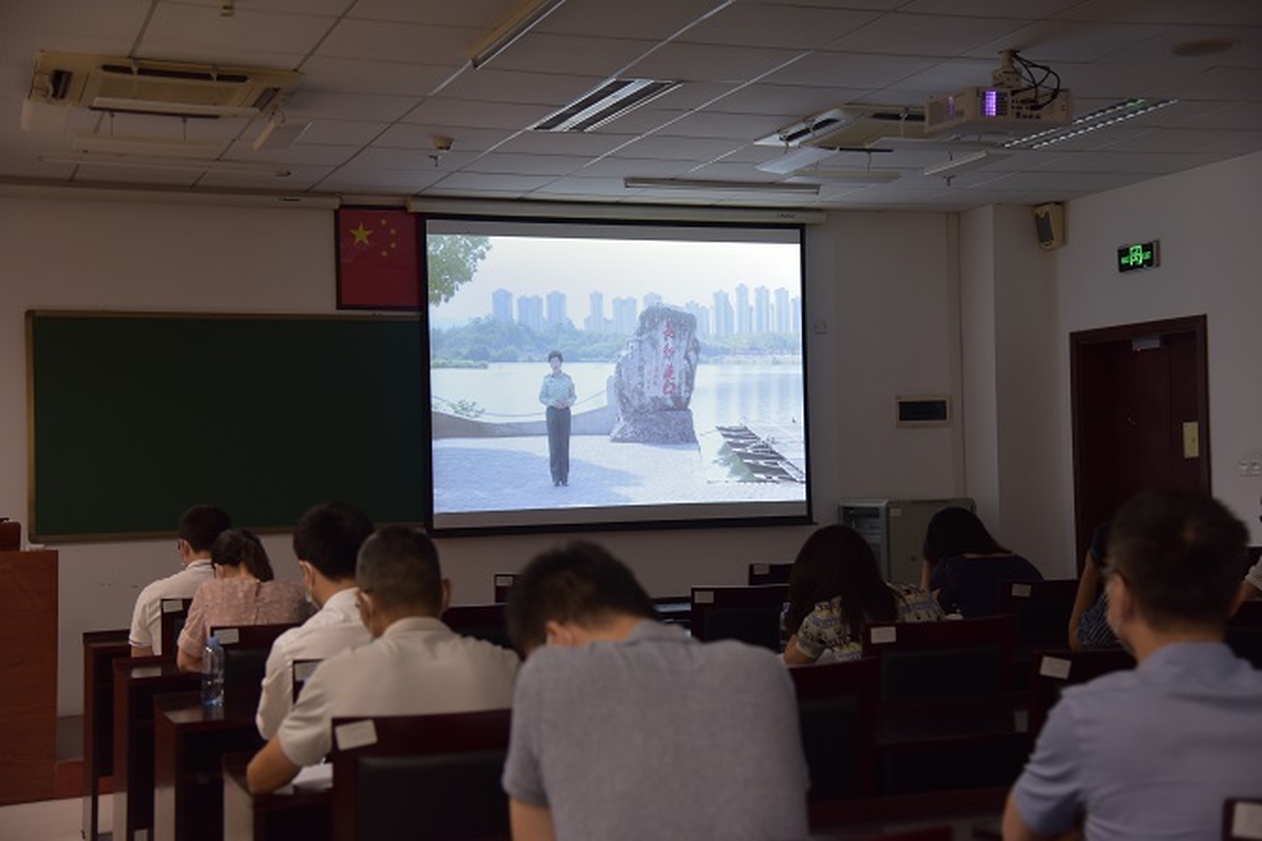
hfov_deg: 38.2
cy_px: 420
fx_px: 1823
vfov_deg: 26.0
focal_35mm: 52
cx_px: 631
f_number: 4
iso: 640
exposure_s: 1/60
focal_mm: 52
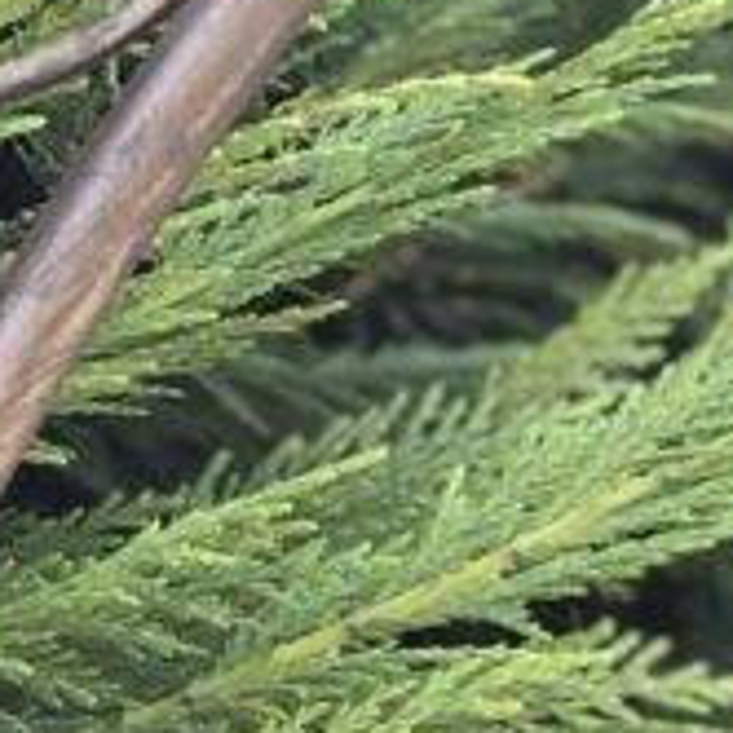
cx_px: -684
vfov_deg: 6.1
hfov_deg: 6.0
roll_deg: +0.5
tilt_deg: +15.1
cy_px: -278
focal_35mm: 284
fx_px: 6804
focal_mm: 6
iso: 40
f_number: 2.4
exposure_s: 1/60
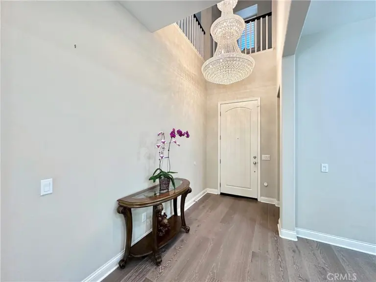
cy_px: 141
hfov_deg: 102.1
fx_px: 152
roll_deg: -0.6
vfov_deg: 85.7
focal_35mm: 14
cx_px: 188
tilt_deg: +0.9
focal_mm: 2.22
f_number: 2.2
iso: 320
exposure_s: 1/120
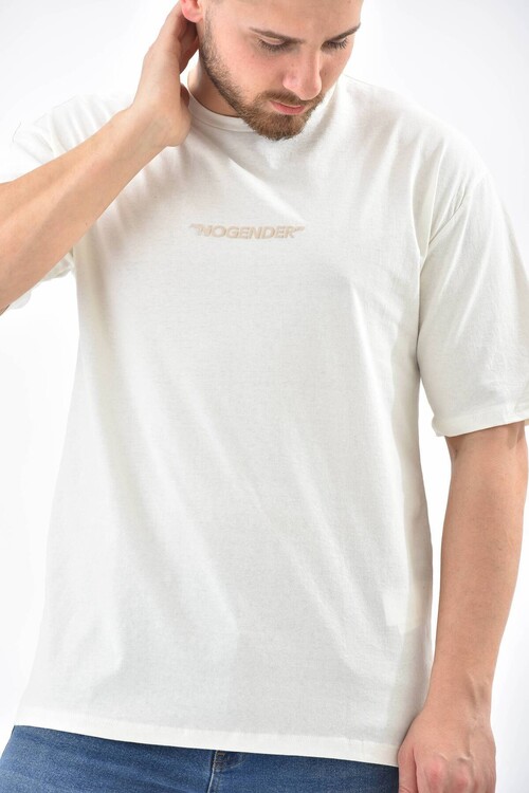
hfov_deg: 7.2
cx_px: 264
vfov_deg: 10.8
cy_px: 396
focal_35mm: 190
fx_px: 4188
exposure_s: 1/160
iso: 100
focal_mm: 190
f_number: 7.1
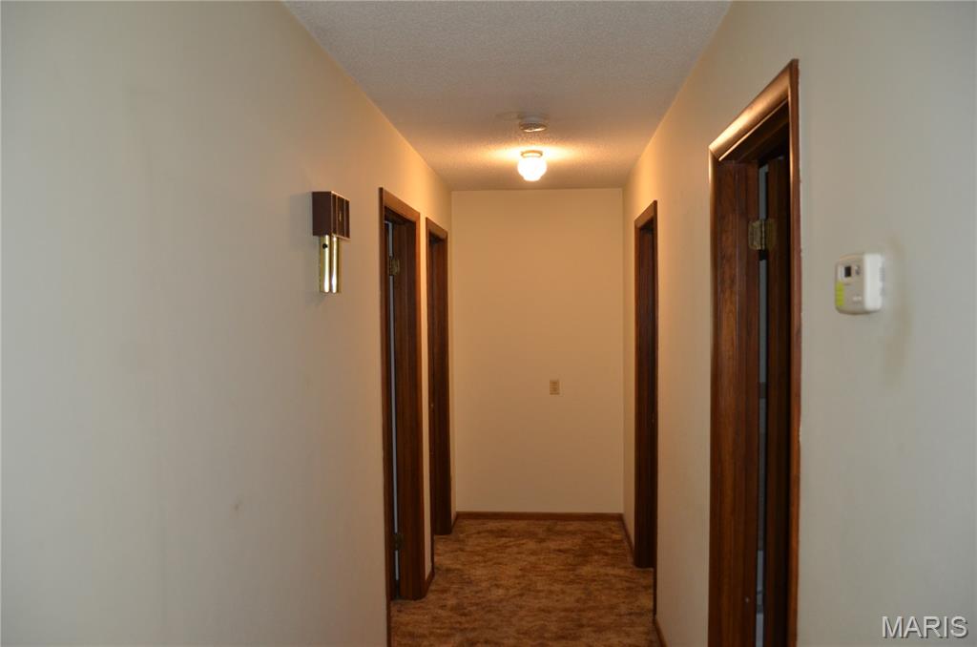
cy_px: 324
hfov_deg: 67.5
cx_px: 488
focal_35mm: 27
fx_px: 731
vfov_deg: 47.7
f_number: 3.5
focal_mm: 18
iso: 800
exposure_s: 1/60
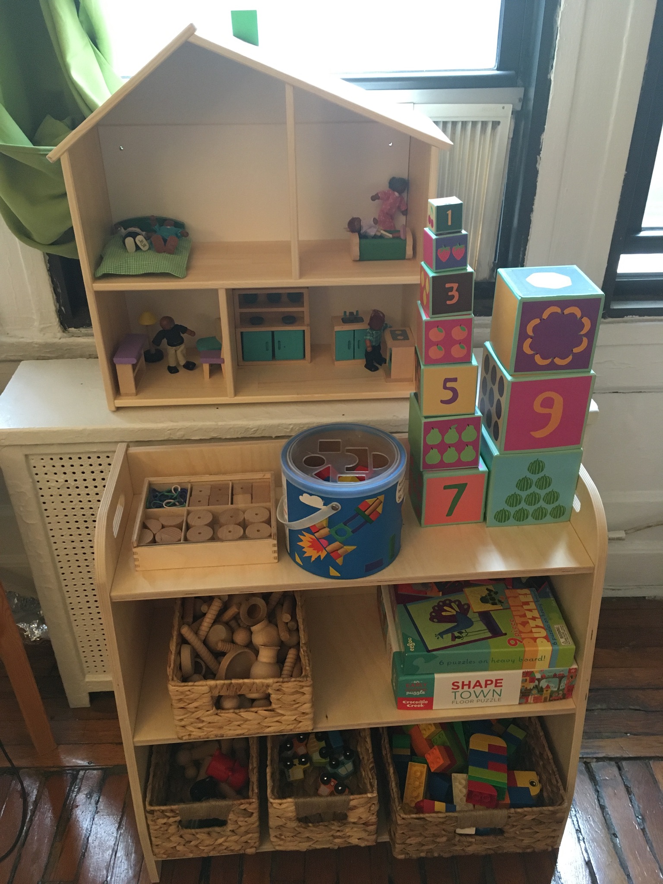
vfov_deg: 61.7
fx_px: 741
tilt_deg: -33.9
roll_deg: +0.7
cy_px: 442
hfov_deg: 48.2
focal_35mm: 29
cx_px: 332
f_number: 2.2
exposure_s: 1/20
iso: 200
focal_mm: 4.15
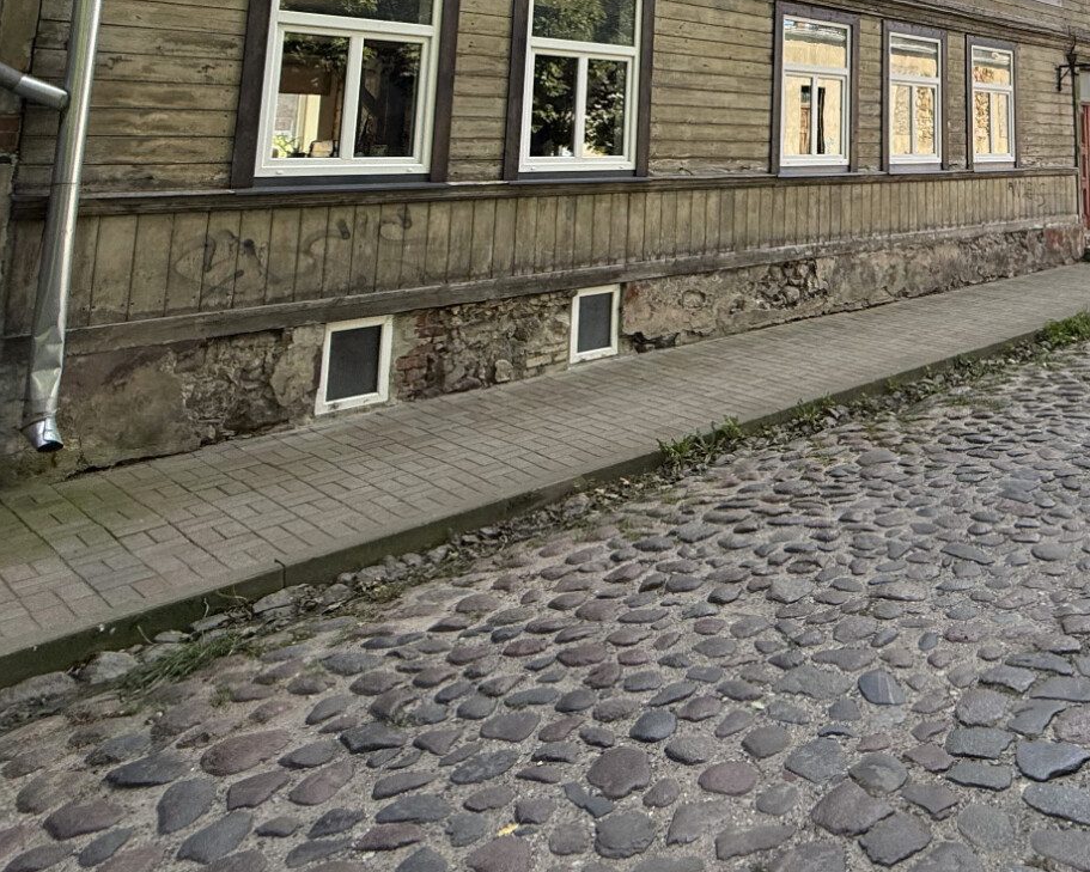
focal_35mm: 30
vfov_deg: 42.2
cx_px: 966
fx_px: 968
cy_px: 8
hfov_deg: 52.3
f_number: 2.2
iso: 64
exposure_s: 1/510
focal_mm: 2.2
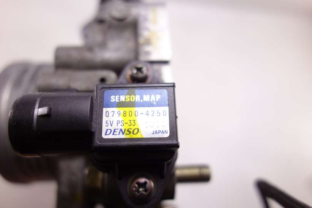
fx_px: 243
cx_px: 156
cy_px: 104
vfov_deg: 46.4
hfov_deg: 65.5
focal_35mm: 28
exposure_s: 1/100
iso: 125
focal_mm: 10.4
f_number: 2.2
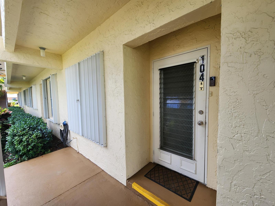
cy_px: 103
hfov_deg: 106.2
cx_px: 138
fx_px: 103
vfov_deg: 89.9
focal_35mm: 13
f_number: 2.2
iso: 50
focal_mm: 2.2
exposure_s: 1/255
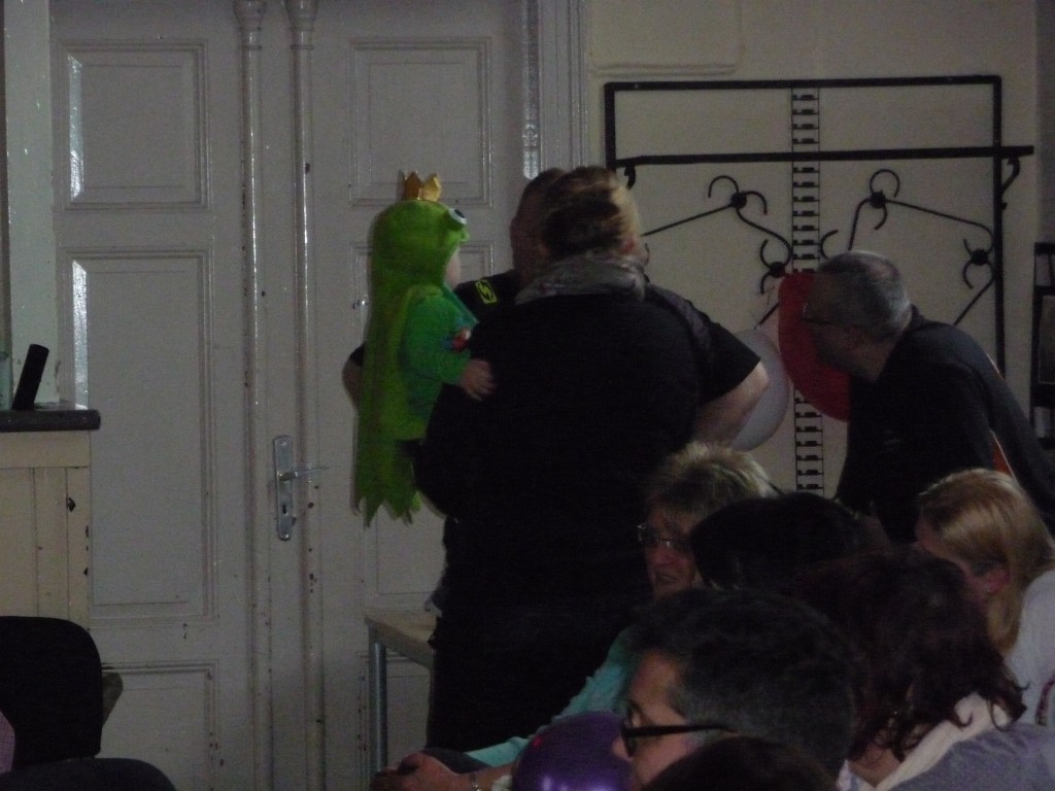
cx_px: 528
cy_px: 396
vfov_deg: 9.4
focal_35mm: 158
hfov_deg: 12.5
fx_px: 4815
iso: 1000
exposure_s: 1/50
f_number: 4.8
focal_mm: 27.1
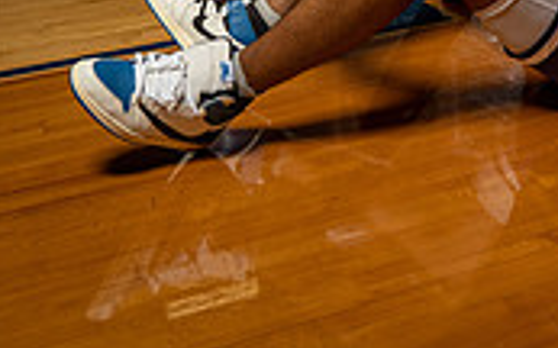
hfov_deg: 29.1
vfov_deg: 15.0
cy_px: -367
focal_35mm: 69
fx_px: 1049
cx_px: 445
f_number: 8
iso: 320
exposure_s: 1/200
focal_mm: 26
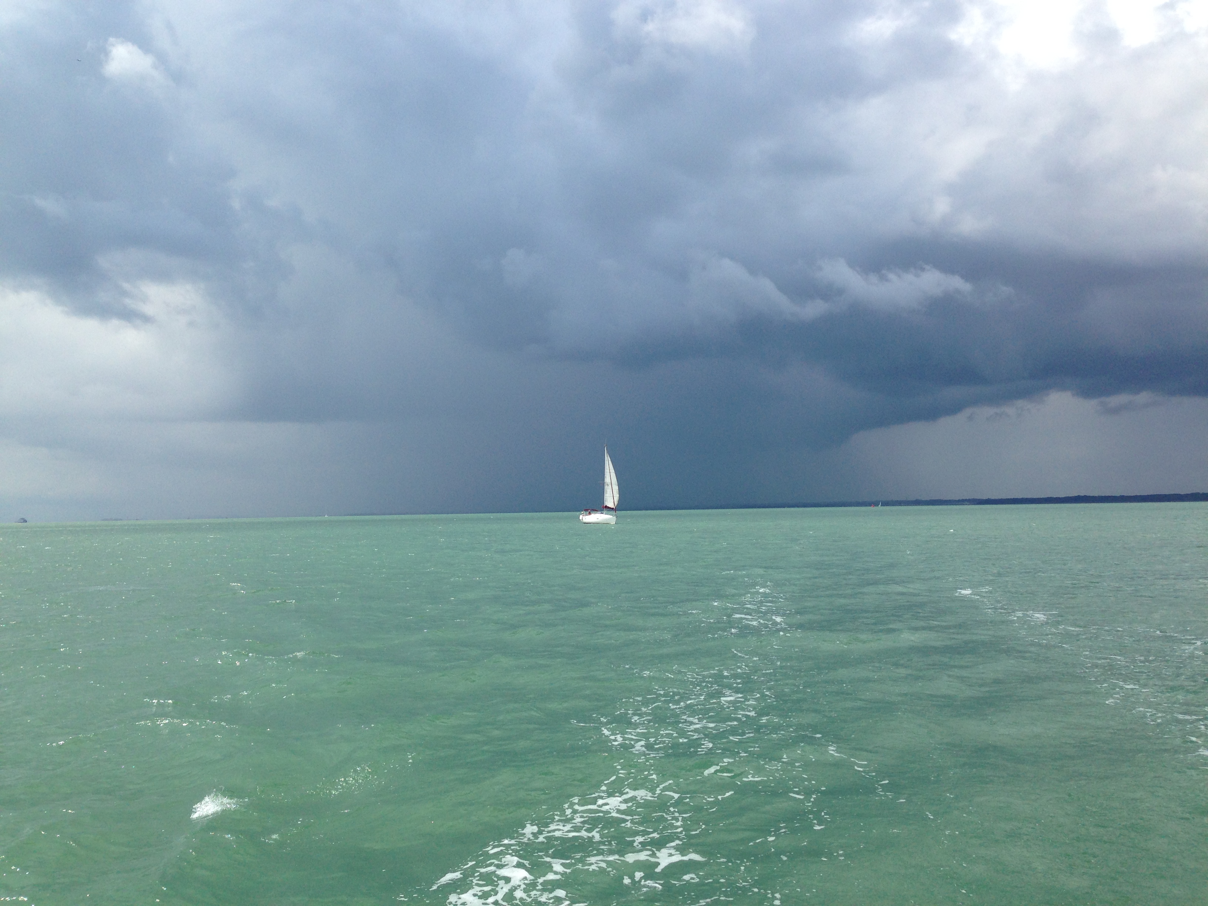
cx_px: 604
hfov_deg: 55.4
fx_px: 1152
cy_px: 453
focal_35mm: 33
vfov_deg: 42.9
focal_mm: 4.12
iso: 50
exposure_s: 1/2169
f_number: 2.4
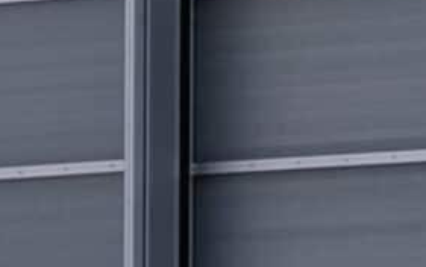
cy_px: 285
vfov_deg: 1.7
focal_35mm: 780
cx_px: 421
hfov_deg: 2.7
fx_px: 9061
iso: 400
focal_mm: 105
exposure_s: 1/200
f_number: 9
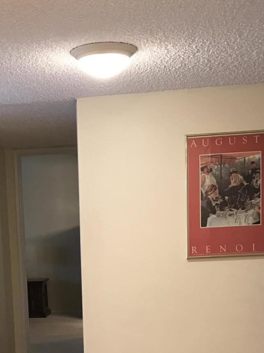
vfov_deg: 28.2
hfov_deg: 22.4
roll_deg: +2.1
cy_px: 346
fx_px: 661
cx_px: 75
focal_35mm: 65
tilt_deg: -9.5
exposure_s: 1/15
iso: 40
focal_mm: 3.99
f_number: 1.8
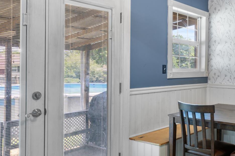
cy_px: 70
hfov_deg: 44.4
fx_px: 261
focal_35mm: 40
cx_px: 209
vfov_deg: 33.4
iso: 200
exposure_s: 1/25
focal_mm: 10
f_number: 9
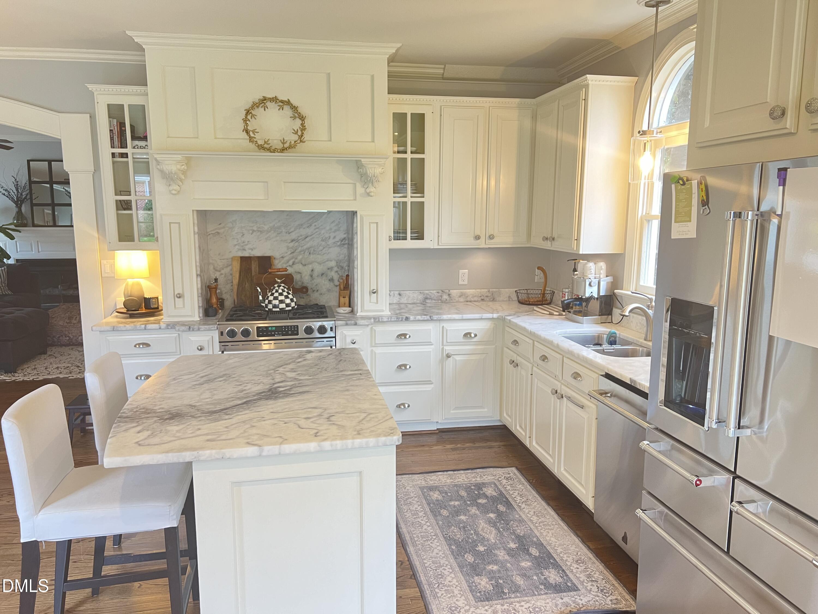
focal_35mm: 26
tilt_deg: -9.7
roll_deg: -0.2
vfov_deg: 53.1
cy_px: 307
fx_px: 614
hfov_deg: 67.3
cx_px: 409
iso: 320
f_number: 1.5
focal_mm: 5.7
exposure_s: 1/60
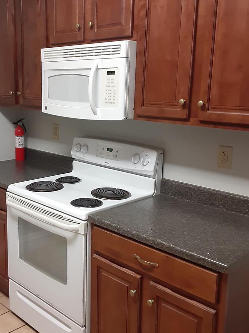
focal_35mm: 41
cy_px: 166
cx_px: 77
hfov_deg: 34.7
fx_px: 393
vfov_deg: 45.8
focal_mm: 2.91
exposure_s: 1/24
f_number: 1.9
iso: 250
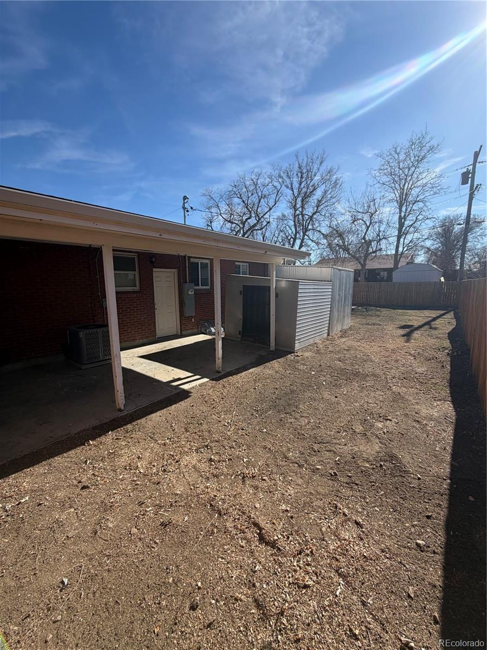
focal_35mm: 14
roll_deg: +1.4
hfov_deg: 85.7
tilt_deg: -8.0
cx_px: 244
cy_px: 325
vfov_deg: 102.1
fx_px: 263
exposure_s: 1/770
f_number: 2.2
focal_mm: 2.22
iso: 25
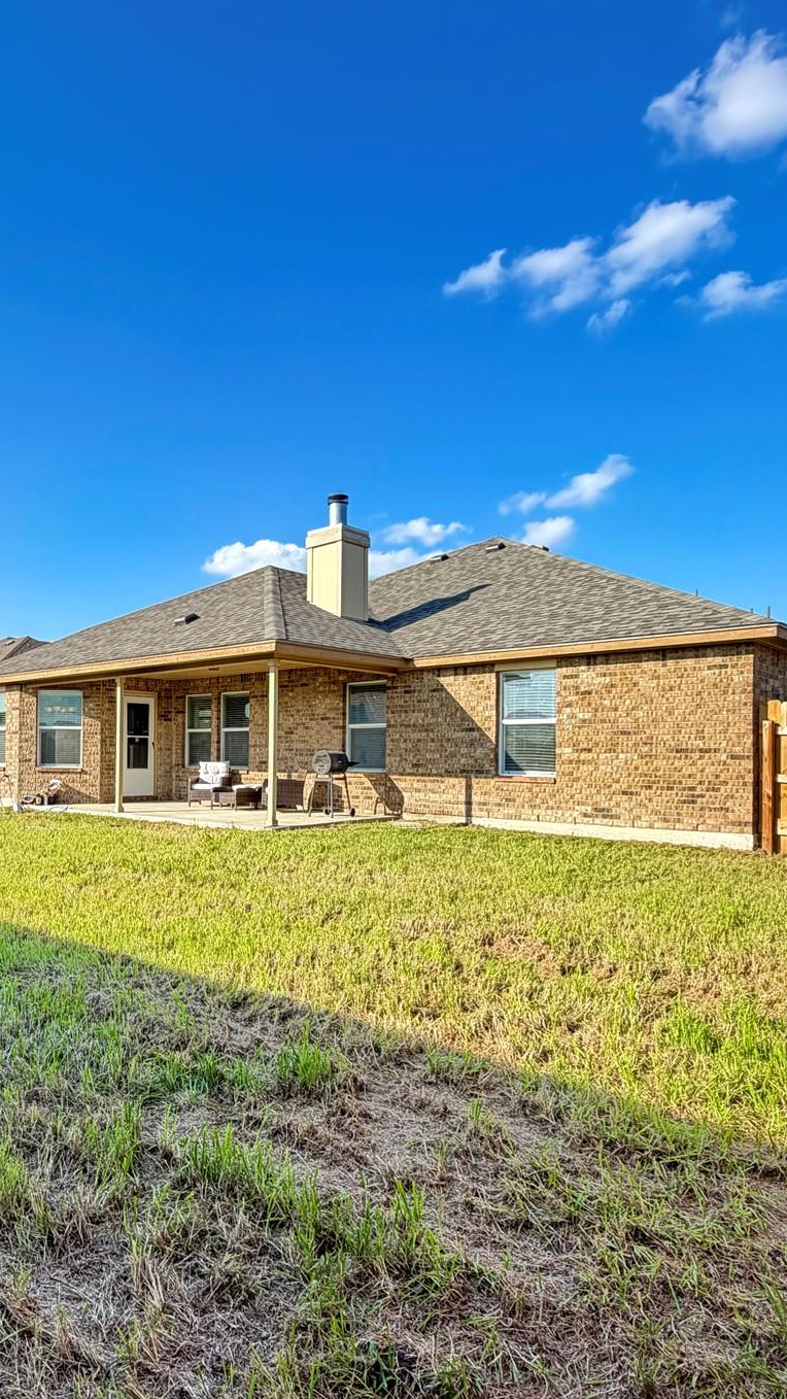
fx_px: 853
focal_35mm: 23
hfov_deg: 48.1
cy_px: 751
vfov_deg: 78.6
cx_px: 225
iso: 64
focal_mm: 2.22
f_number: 2.2
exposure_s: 1/197
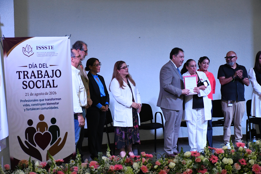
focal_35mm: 93
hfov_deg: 21.9
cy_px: 87
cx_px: 130
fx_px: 674
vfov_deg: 14.7
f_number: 5
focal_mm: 62
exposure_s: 1/160
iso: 4000
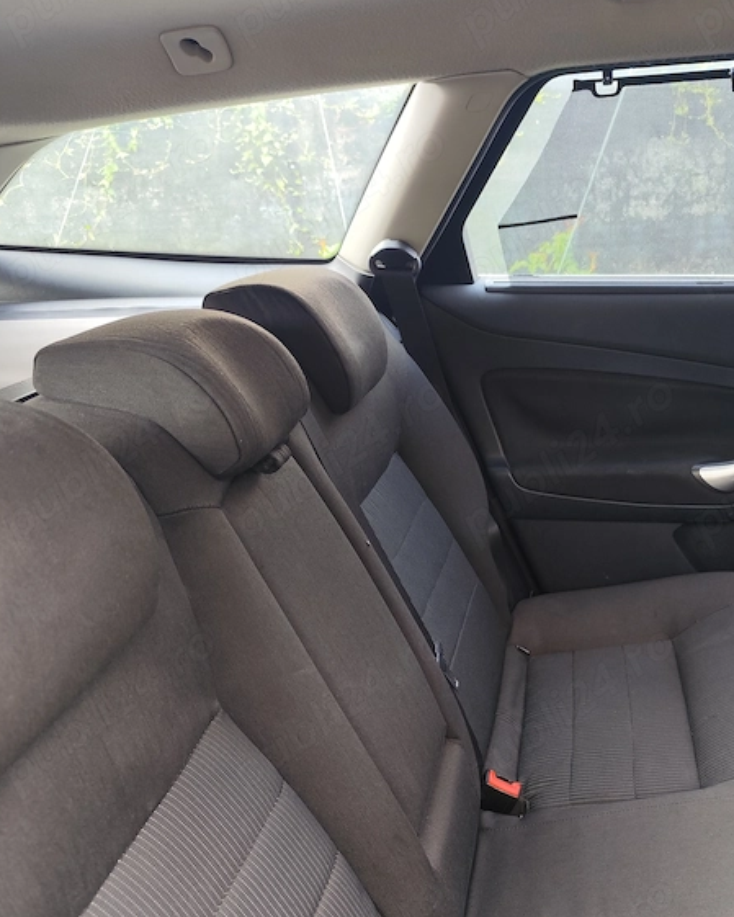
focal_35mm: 32
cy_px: 513
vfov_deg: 55.5
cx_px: 453
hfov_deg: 45.5
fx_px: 869
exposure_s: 1/100
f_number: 1.65
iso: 250
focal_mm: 6.14
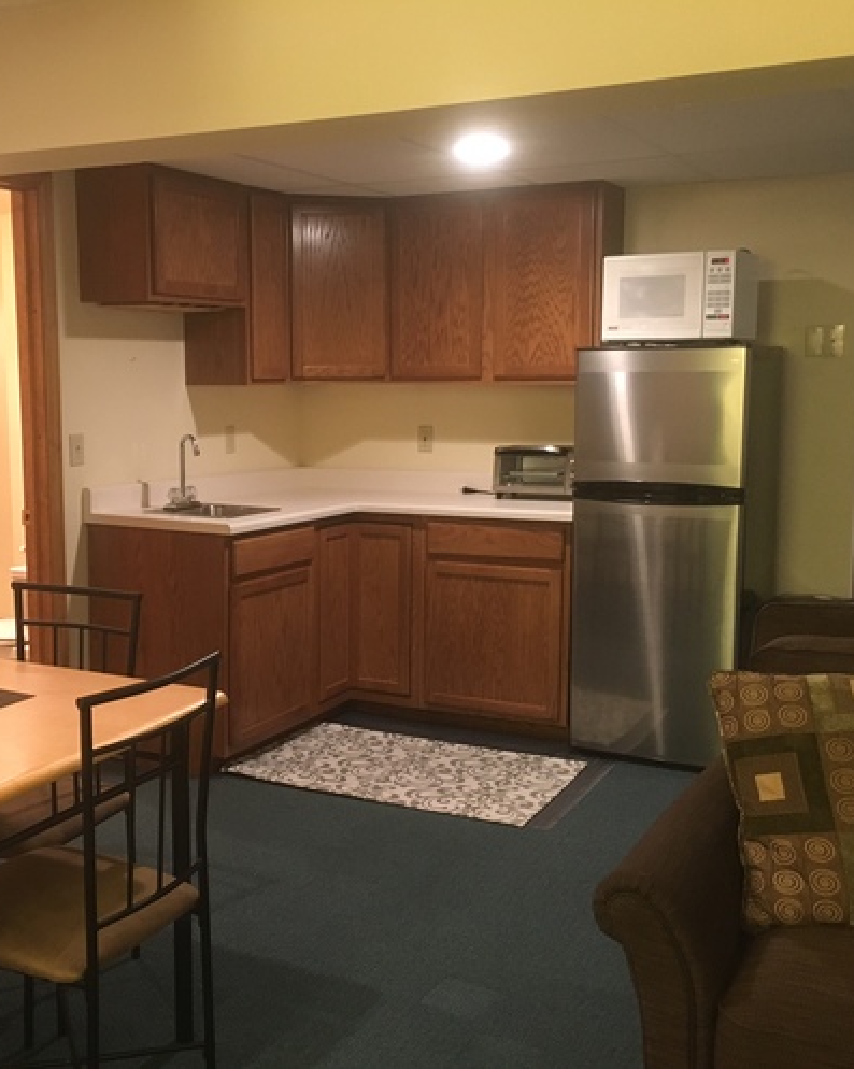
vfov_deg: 48.0
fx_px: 1202
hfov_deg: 39.0
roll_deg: +0.0
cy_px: 533
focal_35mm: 38
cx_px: 341
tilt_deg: -8.0
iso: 200
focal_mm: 4.15
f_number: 2.2
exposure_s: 1/17
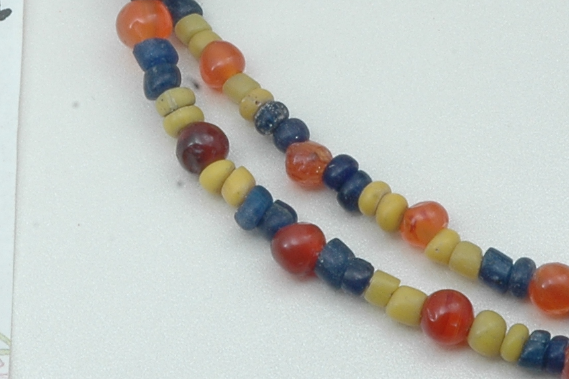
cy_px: -53
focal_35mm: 294
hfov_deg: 7.0
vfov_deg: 4.7
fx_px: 4645
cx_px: 276
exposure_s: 1/125
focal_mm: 56
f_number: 29
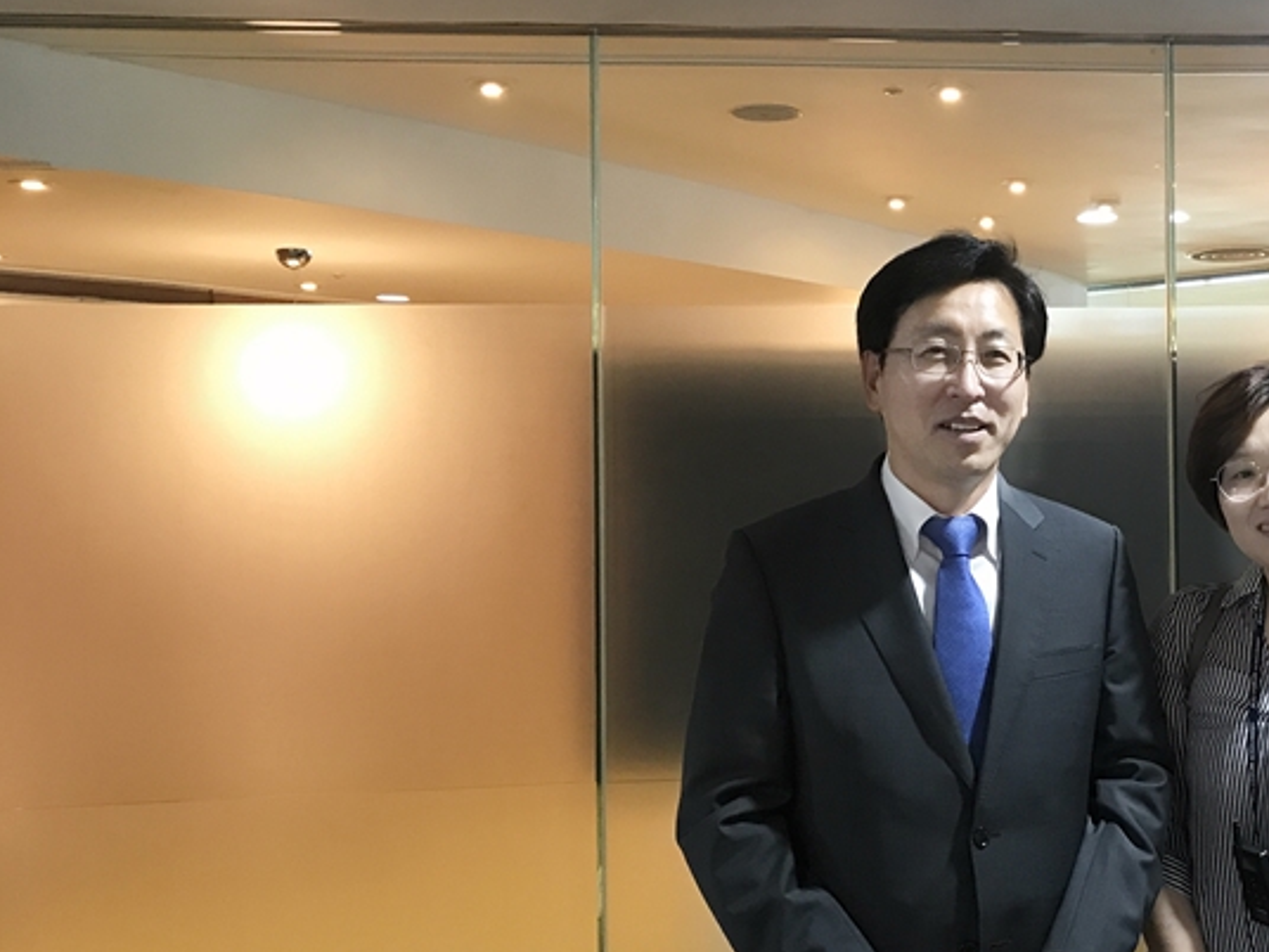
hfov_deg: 38.6
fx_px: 1723
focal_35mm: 47
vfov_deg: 30.9
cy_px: 491
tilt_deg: -0.4
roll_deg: +0.7
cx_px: 1056
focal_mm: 3.99
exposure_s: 1/15
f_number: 1.8
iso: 50
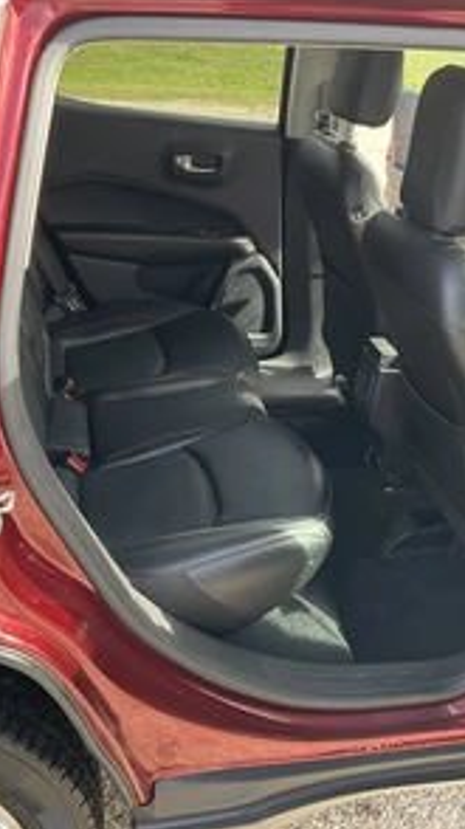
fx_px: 944
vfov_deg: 47.4
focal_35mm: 43
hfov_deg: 27.6
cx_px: 268
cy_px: 417
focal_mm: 3
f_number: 1.8
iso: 40
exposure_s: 1/122
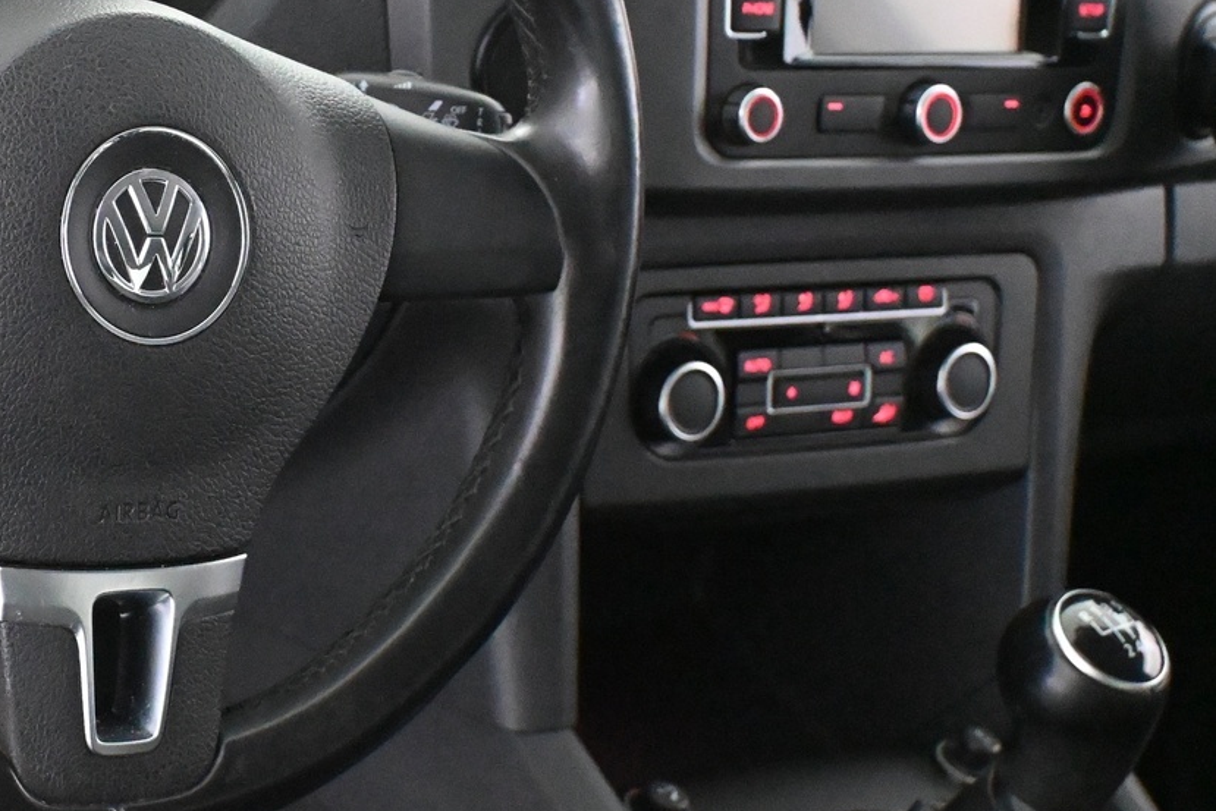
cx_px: 29
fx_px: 2871
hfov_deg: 23.0
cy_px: 164
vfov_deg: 16.0
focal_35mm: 85
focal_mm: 29
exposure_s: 1/60
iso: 11400
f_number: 4.8
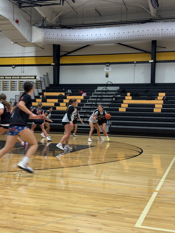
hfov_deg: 30.3
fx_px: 324
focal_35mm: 48
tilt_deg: +0.7
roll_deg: -2.0
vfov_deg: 39.7
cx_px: 88
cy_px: 116
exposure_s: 1/120
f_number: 1.78
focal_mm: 6.76
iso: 200
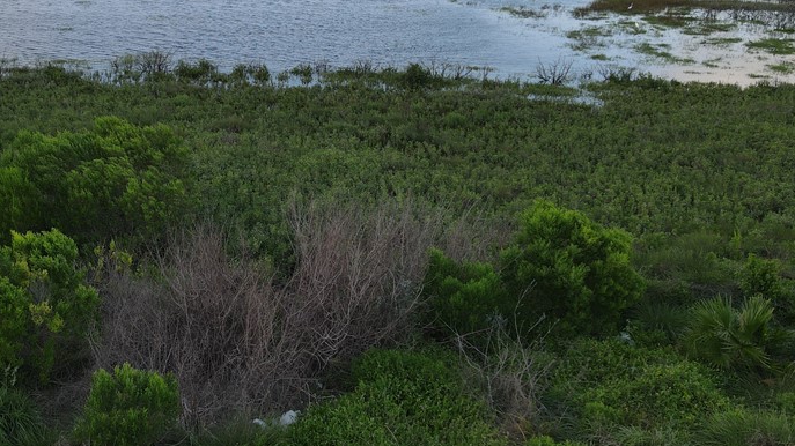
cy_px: 147
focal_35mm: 39
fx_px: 822
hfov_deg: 50.6
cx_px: 258
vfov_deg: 30.2
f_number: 2.8
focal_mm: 4.5
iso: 100
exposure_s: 1/160
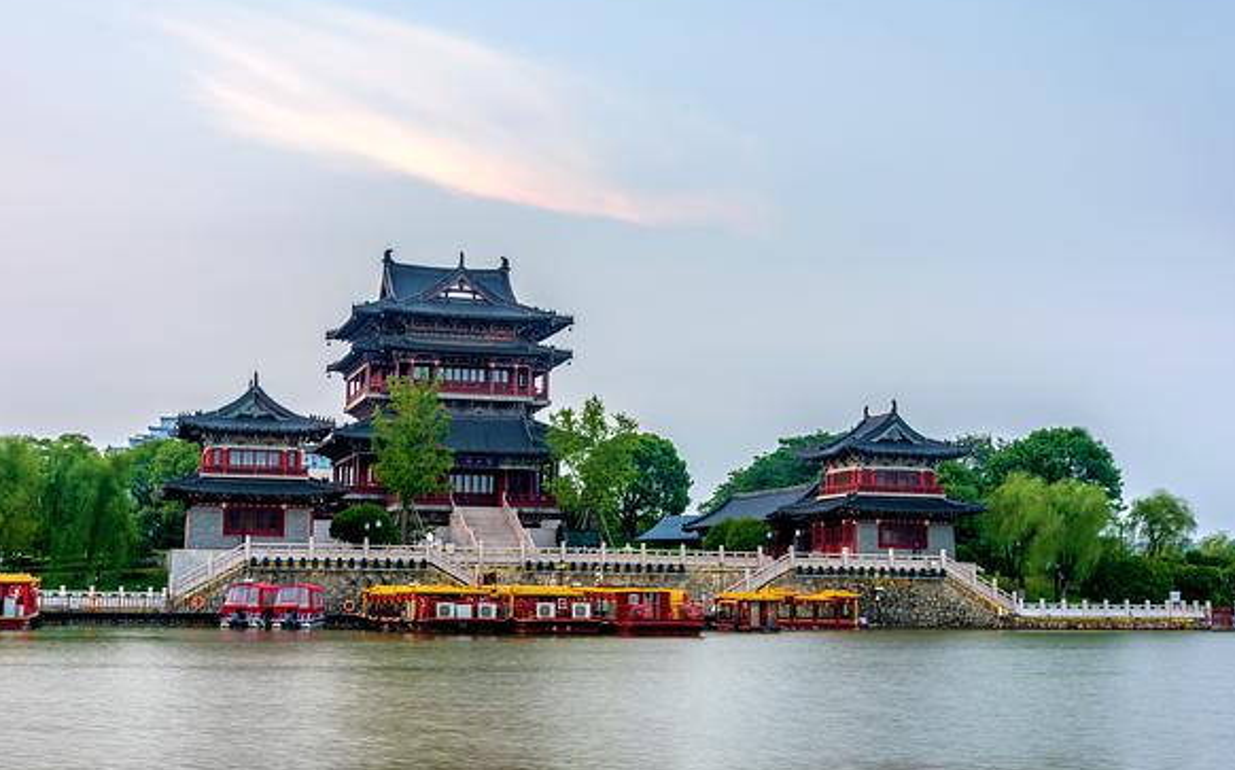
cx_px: 607
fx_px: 1749
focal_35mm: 52
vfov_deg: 24.8
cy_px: 412
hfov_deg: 38.9
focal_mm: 44
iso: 100
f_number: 14
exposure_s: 1/2
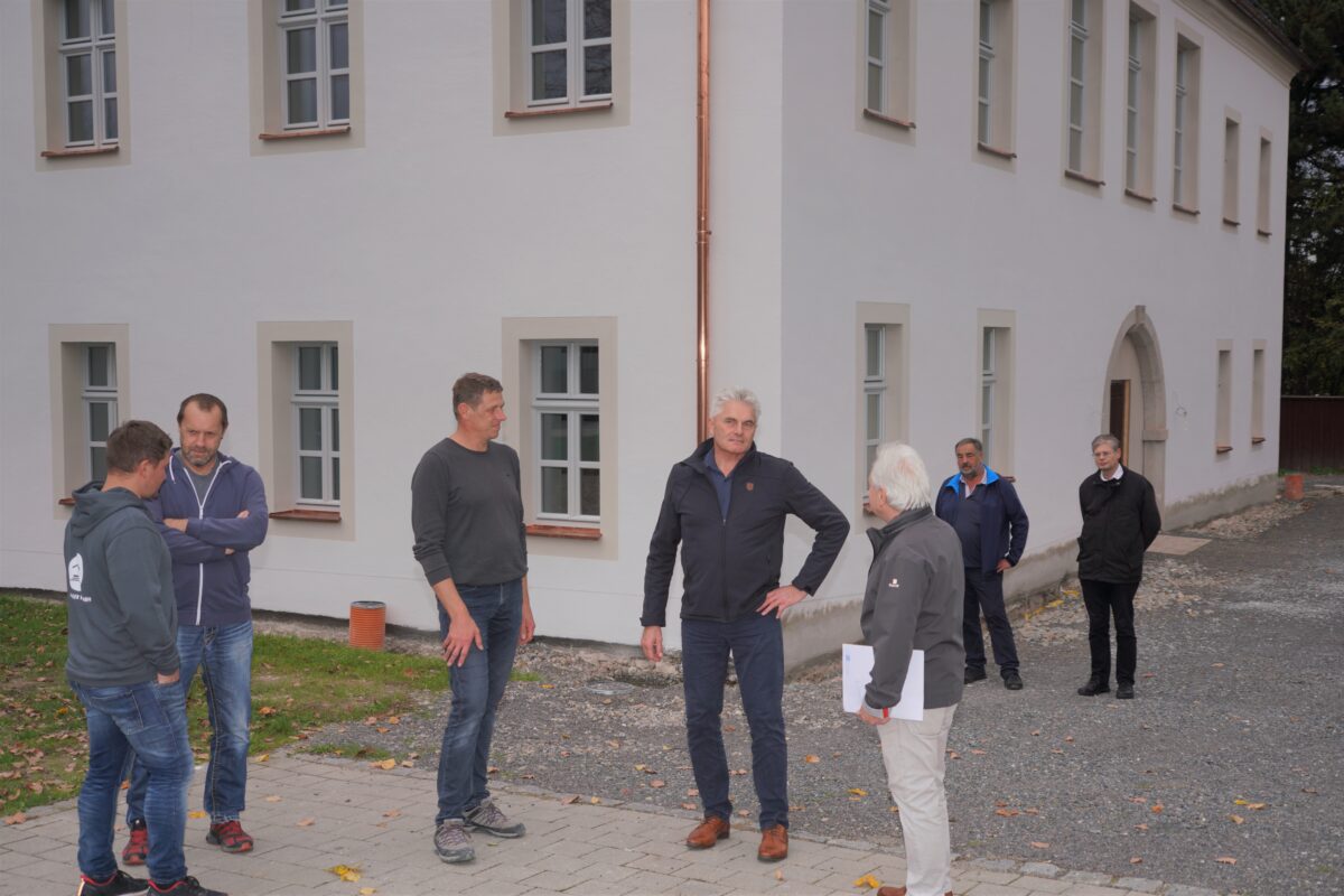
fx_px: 1531
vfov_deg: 32.6
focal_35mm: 41
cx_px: 672
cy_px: 448
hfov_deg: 47.4
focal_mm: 41
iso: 100
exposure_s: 1/200
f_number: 4.5
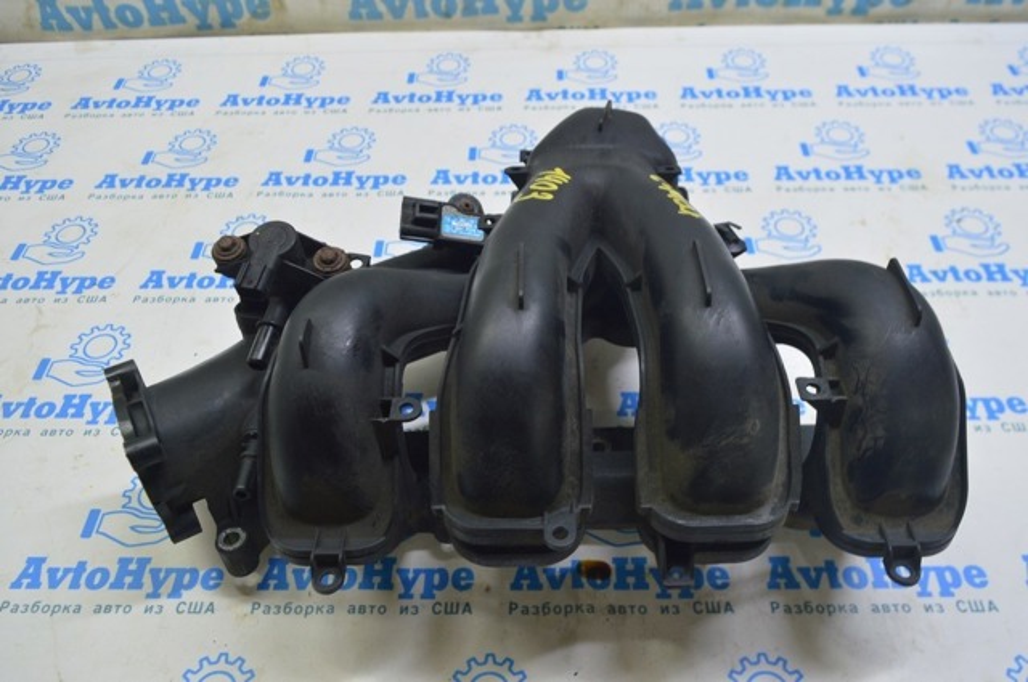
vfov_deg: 43.5
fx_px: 856
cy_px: 341
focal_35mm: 30
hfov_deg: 62.0
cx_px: 514
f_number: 5.6
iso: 400
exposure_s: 1/20
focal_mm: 20
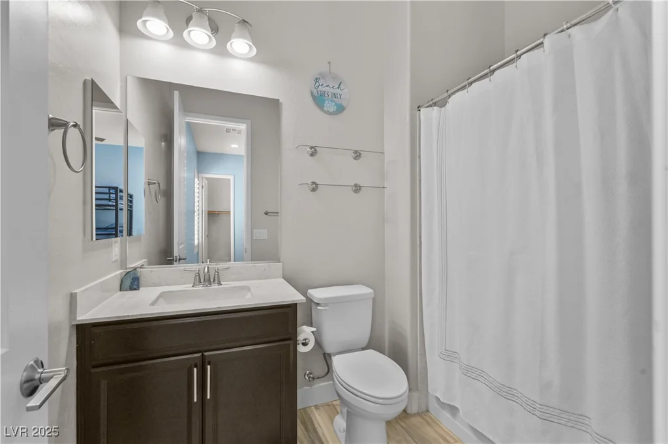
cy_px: 222
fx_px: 297
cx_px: 334
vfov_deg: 73.7
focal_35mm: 16
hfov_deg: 96.8
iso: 500
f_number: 8
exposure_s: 1/10
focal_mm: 16
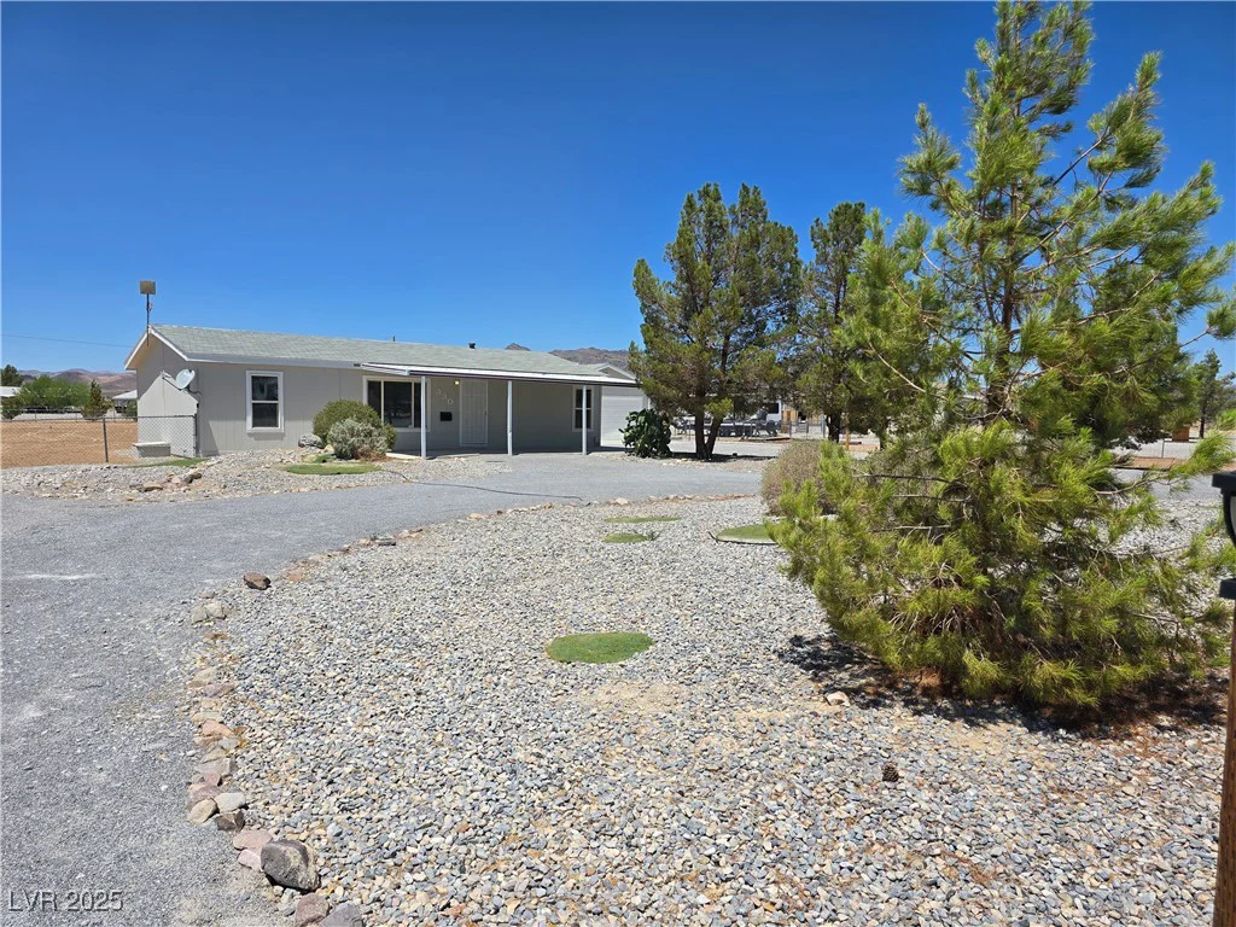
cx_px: 618
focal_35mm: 23
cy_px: 464
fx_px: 821
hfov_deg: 73.9
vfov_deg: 58.9
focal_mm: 6.3
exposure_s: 1/1307
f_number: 1.7
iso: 12
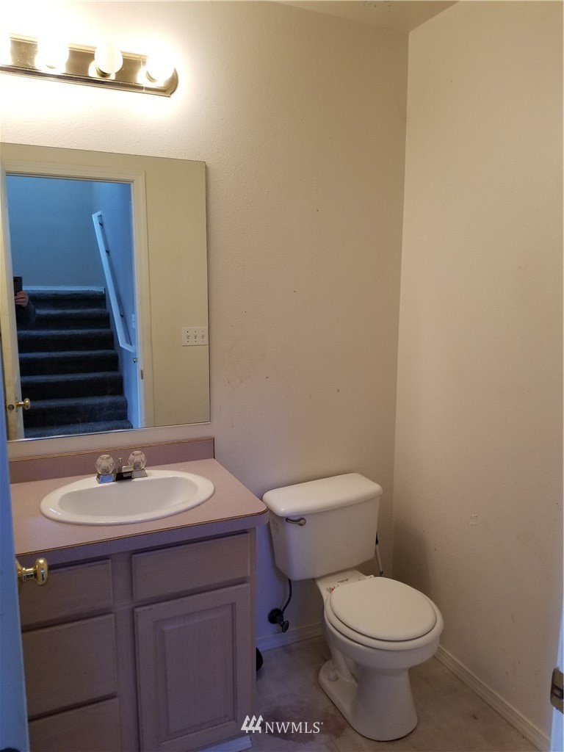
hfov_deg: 53.1
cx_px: 282
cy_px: 376
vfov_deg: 67.3
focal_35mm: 26
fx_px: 565
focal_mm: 4.25
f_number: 1.7
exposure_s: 1/60
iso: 200
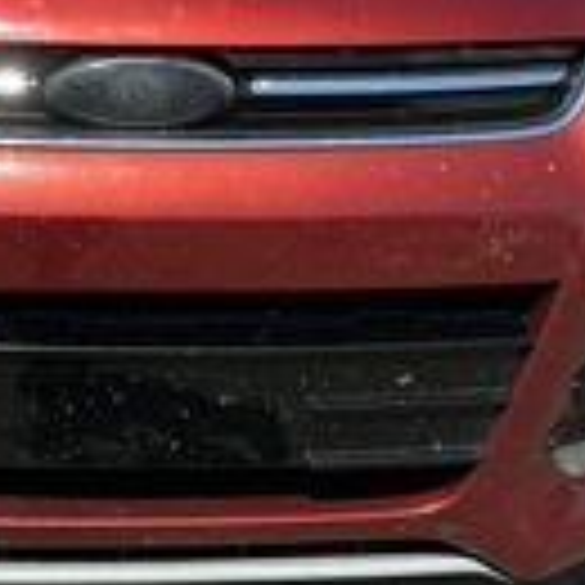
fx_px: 1453
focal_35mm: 76
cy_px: 234
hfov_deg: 22.5
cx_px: 117
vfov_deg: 22.7
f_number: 1.8
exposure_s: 1/1221
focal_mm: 3
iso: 25
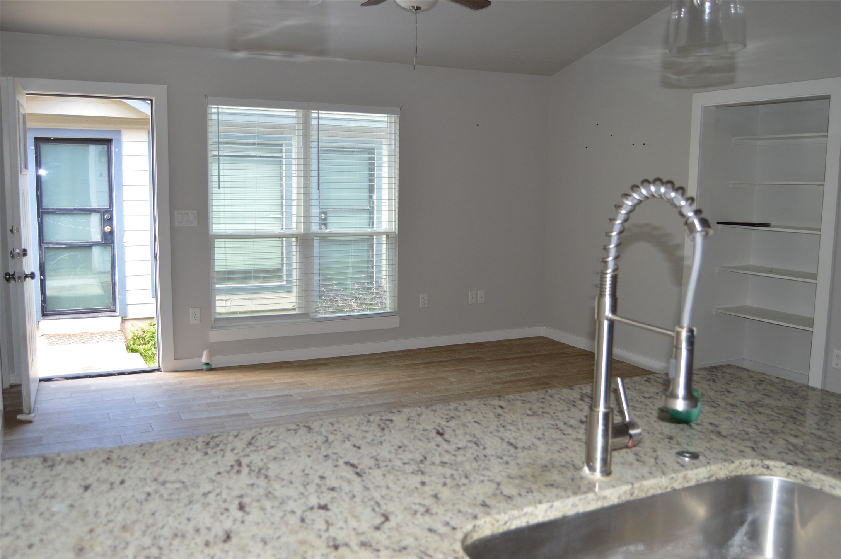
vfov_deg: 43.5
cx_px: 420
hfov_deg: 62.0
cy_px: 280
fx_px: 700
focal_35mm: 30
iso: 400
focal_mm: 20
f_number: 4
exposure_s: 1/125
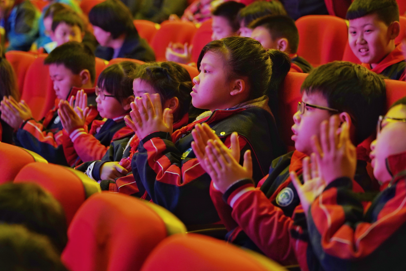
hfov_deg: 17.9
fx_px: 1286
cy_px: 130
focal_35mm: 114
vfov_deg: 12.0
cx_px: 204
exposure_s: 1/50
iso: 3200
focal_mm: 105
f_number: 4.5
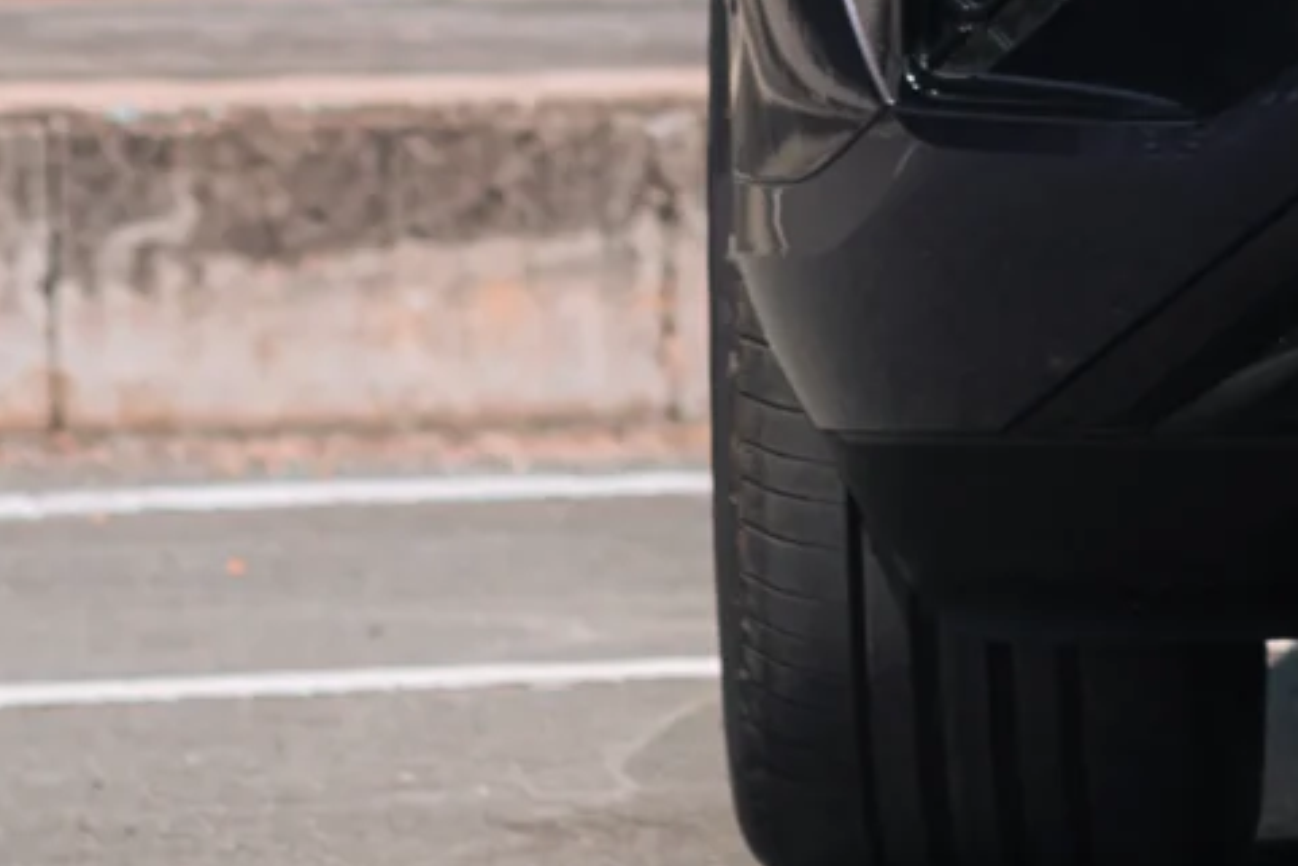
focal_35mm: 719
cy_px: -662
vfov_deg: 1.9
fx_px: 25930
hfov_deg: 2.9
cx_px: 2477
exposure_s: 1/400
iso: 200
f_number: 7.1
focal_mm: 135
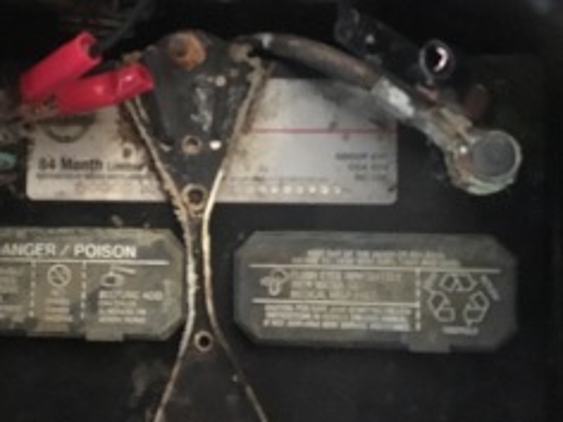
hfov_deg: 41.5
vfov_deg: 32.2
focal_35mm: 45
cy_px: 212
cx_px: 186
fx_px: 732
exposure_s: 1/15
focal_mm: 4.15
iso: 2000
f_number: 2.2
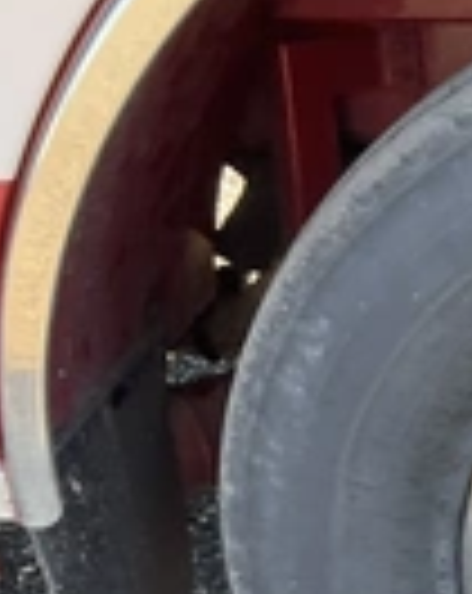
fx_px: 1507
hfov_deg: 15.7
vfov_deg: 22.0
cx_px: 805
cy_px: 472
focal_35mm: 86
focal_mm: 3
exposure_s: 1/172
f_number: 1.8
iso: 32
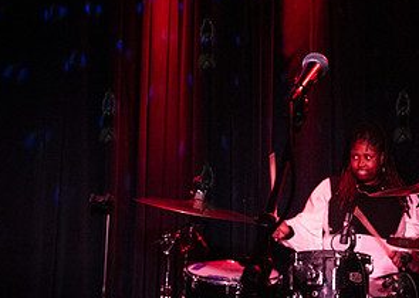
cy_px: 115
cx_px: 372
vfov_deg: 21.5
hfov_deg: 28.8
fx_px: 784
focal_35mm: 66
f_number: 3.5
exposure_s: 1/320
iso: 12800
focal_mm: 32
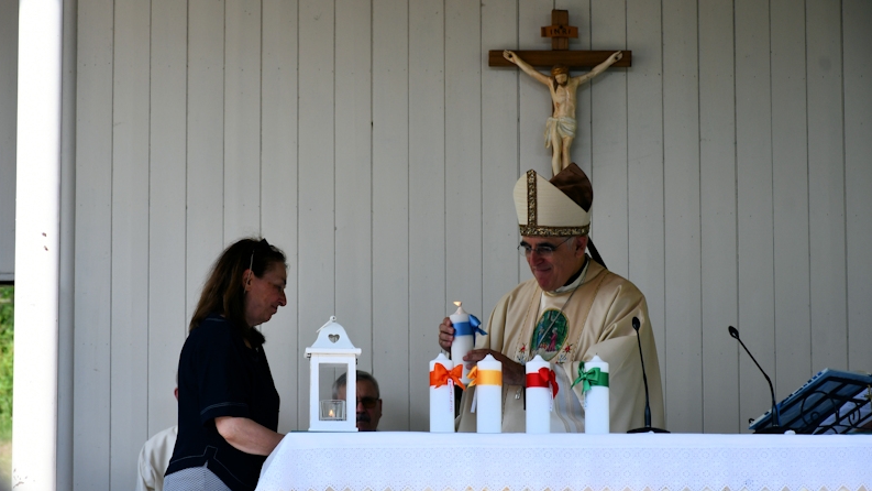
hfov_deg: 14.3
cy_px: 249
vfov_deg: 8.1
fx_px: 3468
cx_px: 437
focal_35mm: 150
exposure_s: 1/250
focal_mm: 95
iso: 200
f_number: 7.1
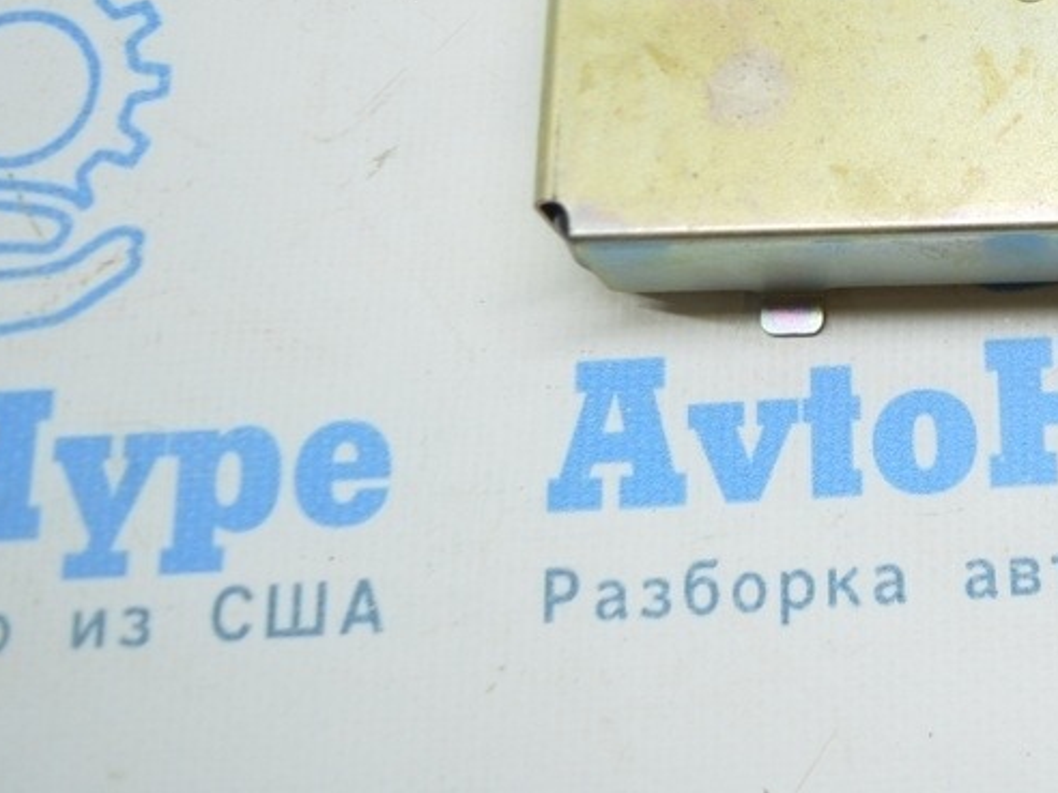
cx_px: 1071
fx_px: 2109
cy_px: 63
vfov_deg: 20.8
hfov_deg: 26.6
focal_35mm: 69
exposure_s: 1/60
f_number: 3.8
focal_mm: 23
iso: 400
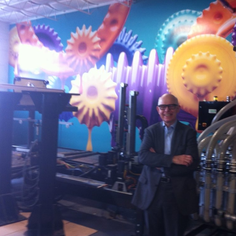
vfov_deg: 40.0
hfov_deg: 39.9
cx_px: 142
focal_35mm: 42
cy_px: 118
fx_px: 324
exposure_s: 1/17
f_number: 2.8
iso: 100
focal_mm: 3.85
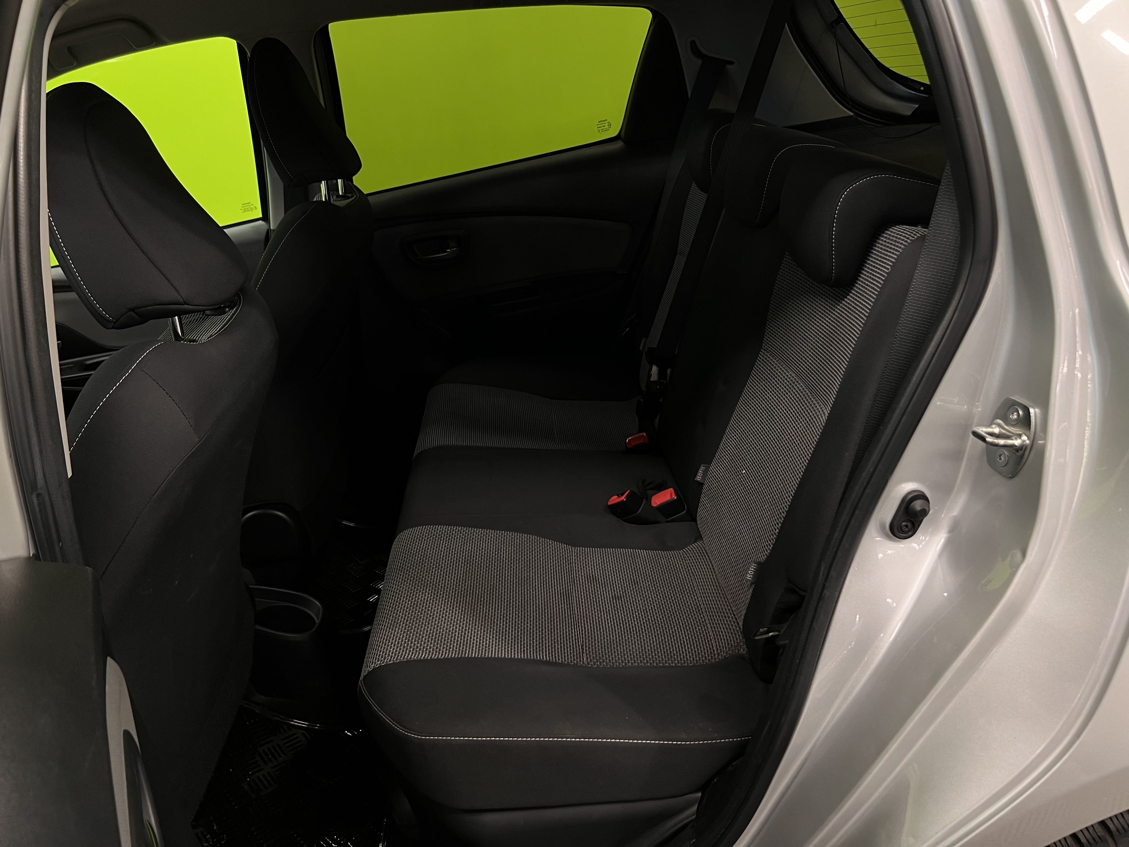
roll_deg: +7.7
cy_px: 424
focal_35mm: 26
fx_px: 848
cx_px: 564
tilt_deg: -23.8
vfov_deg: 53.1
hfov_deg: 67.3
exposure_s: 1/50
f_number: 1.5
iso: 125
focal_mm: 5.7
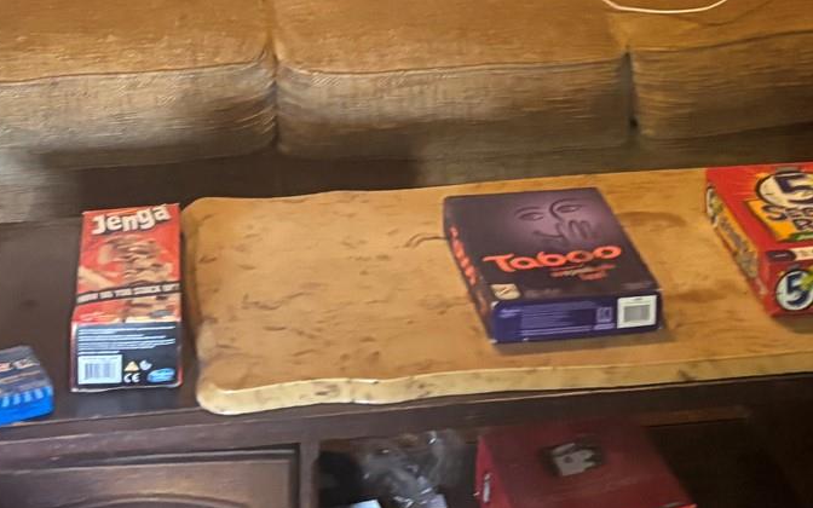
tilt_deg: -11.5
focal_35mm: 84
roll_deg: -2.2
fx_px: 1861
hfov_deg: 24.6
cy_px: -290
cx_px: 446
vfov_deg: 14.4
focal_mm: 5.96
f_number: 1.6
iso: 500
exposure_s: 1/60
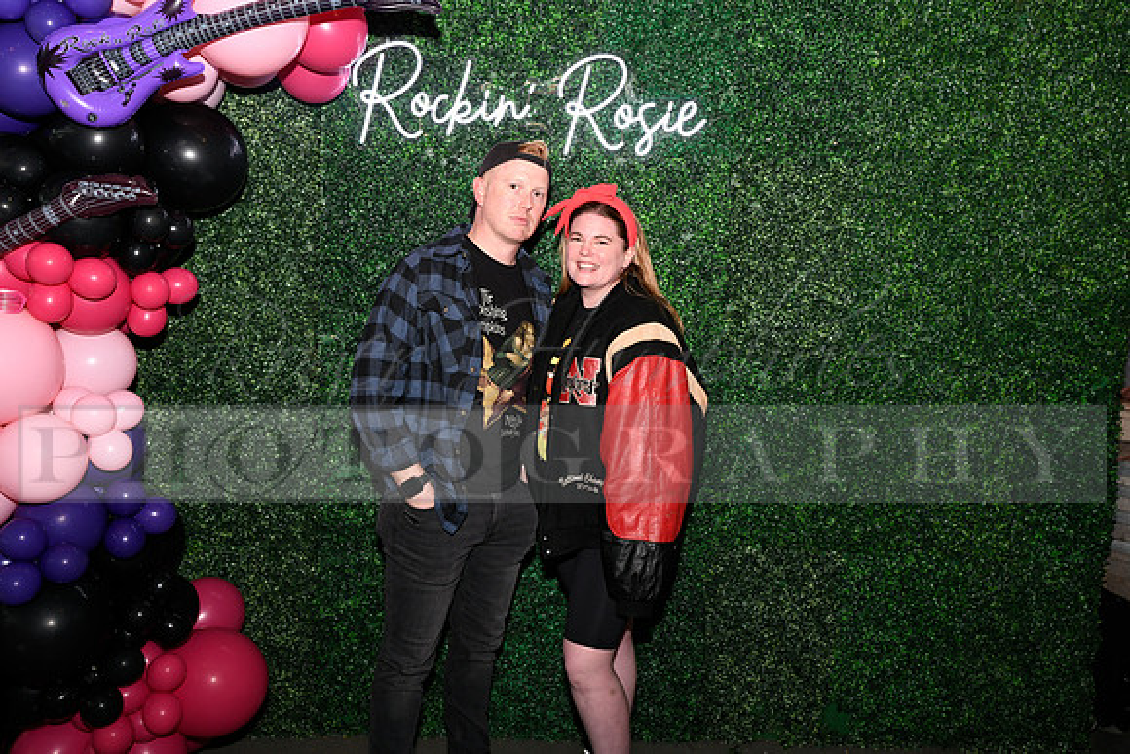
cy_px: 377
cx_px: 565
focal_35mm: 31
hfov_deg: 60.3
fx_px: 973
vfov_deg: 42.3
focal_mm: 31
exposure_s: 1/60
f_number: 6.3
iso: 500
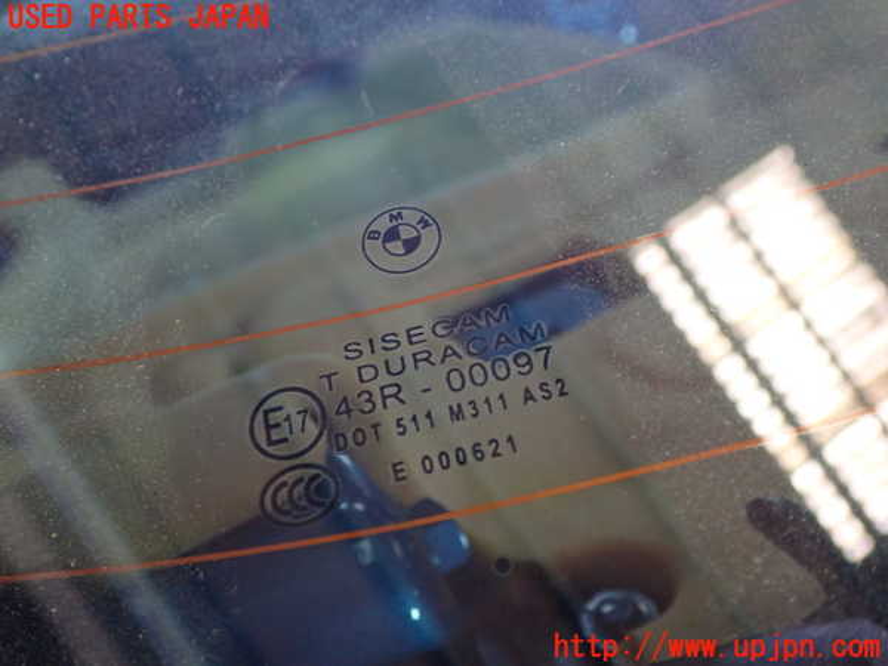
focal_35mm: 41
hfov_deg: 45.8
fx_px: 1052
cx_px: 444
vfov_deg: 35.1
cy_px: 333
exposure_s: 1/15
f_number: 2.8
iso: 800
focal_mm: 7.31
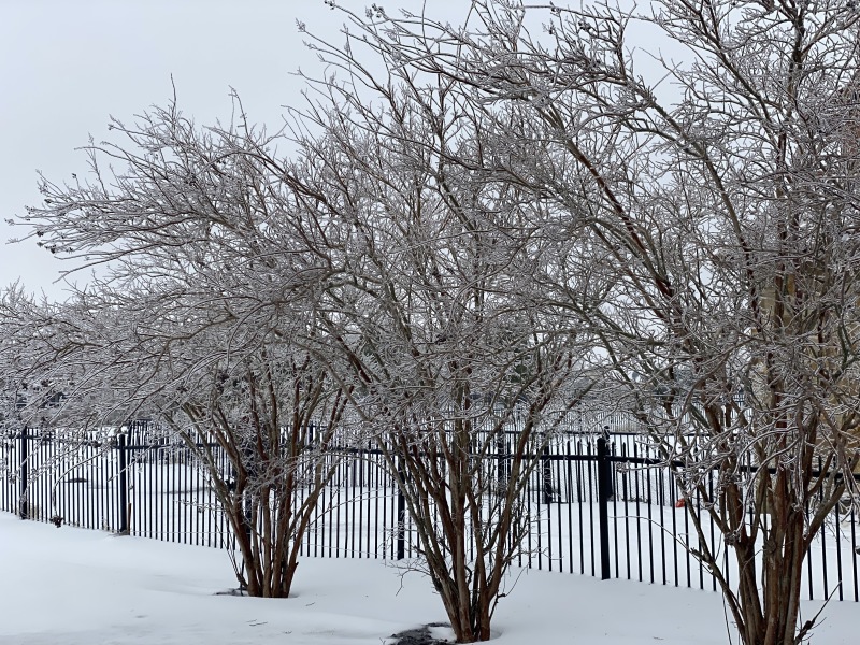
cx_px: 430
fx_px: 1292
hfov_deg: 36.8
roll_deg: +0.0
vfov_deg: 28.0
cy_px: 322
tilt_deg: +3.7
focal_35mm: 52
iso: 20
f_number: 2
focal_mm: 6
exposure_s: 1/978
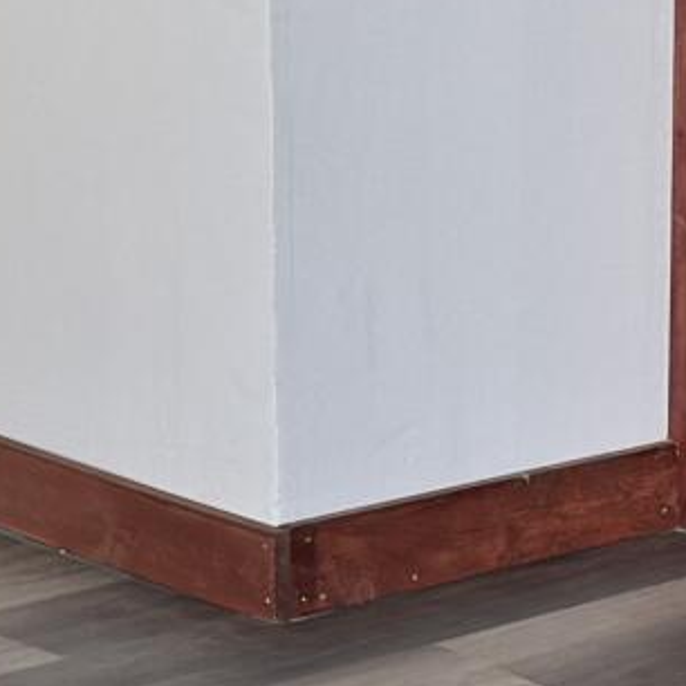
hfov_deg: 8.4
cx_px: 36
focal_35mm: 208
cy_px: 92
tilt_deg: -11.1
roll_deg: +1.5
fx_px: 4664
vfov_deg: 8.4
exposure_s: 1/165
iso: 64
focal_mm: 6.76
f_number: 1.78
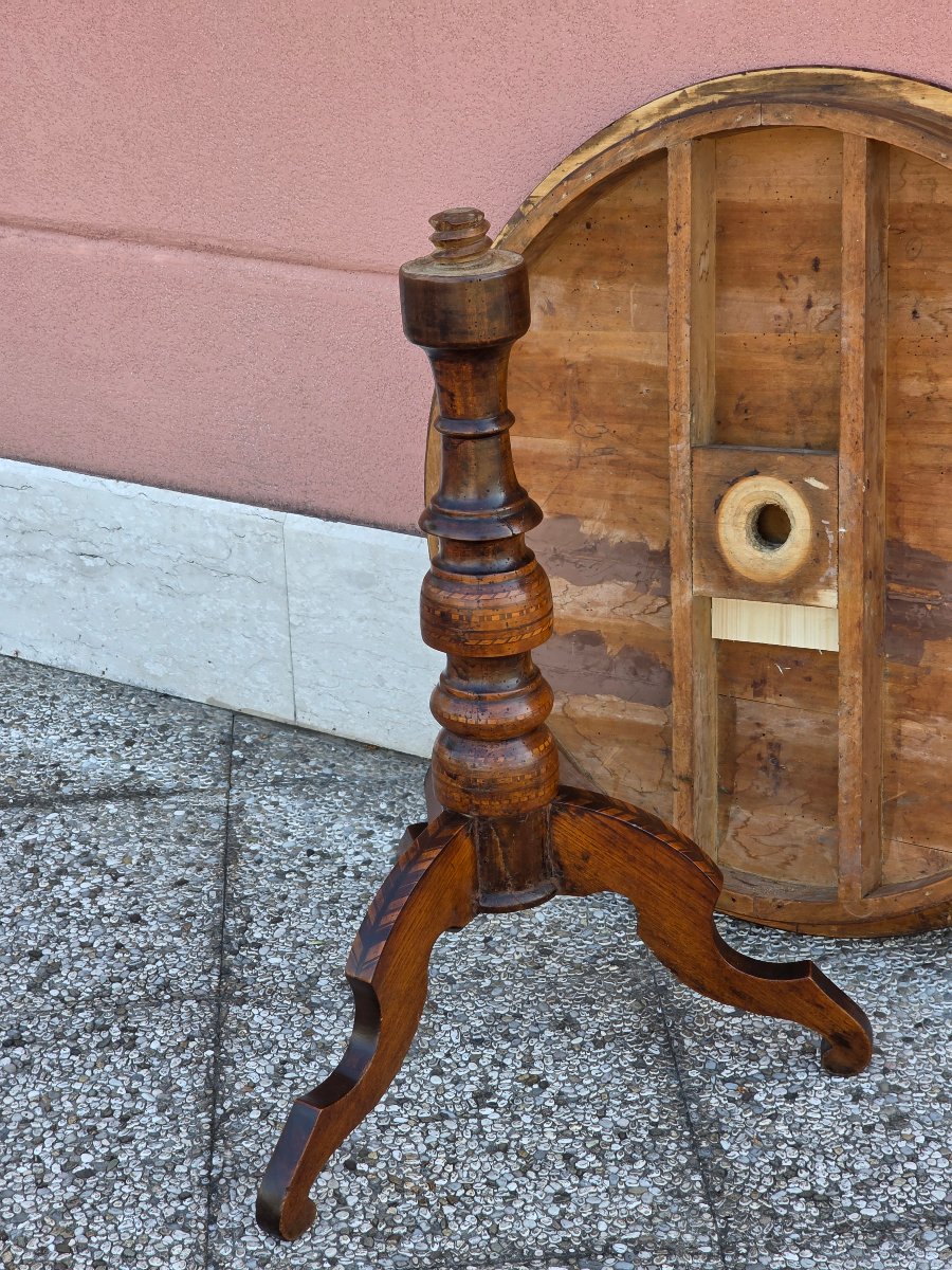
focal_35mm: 69
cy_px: 635
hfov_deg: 21.3
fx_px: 2530
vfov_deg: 28.2
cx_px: 476
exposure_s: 1/230
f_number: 2.4
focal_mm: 7.9
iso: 50
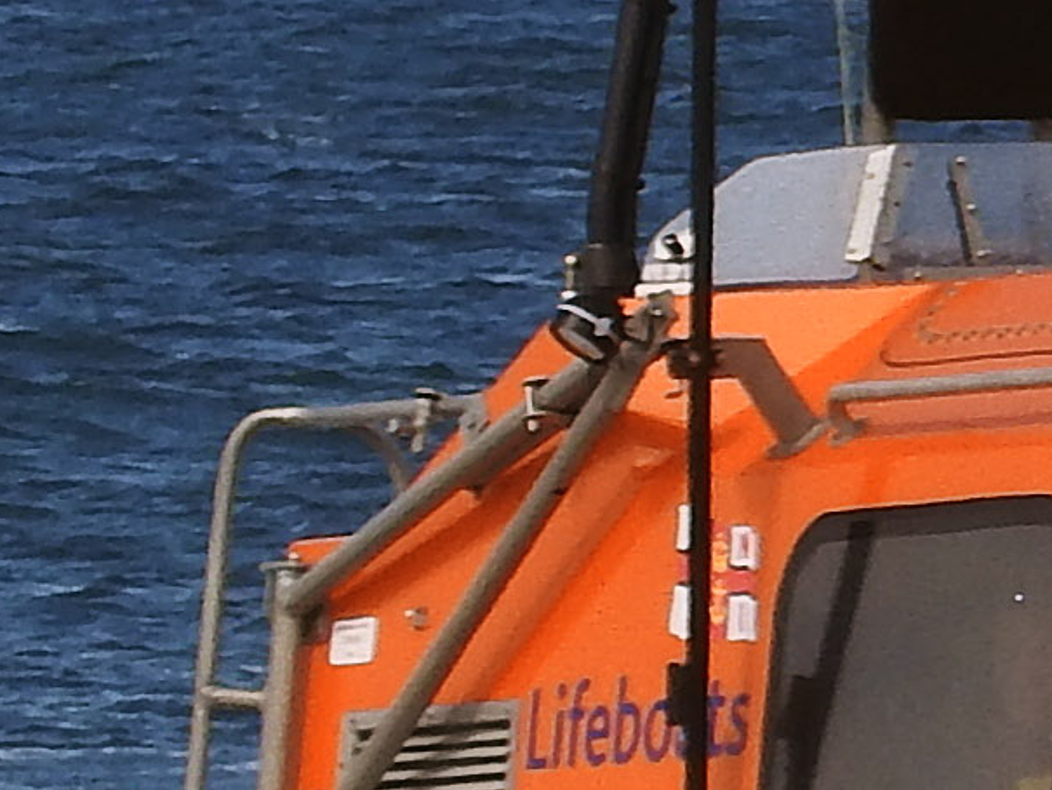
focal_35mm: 3047
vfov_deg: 0.5
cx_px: 2412
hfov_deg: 0.7
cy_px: 485
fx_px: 92618
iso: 100
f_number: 5.6
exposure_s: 1/500
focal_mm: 71.7
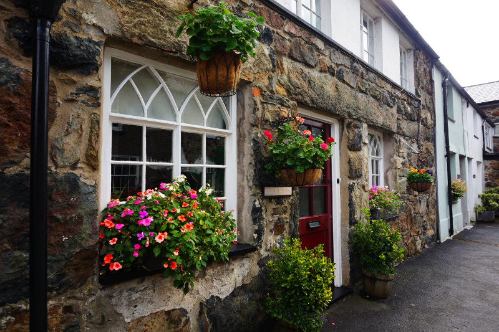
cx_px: 250
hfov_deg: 73.8
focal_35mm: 24
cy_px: 166
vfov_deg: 53.1
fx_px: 333
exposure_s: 1/80
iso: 100
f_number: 6.3
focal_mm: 16
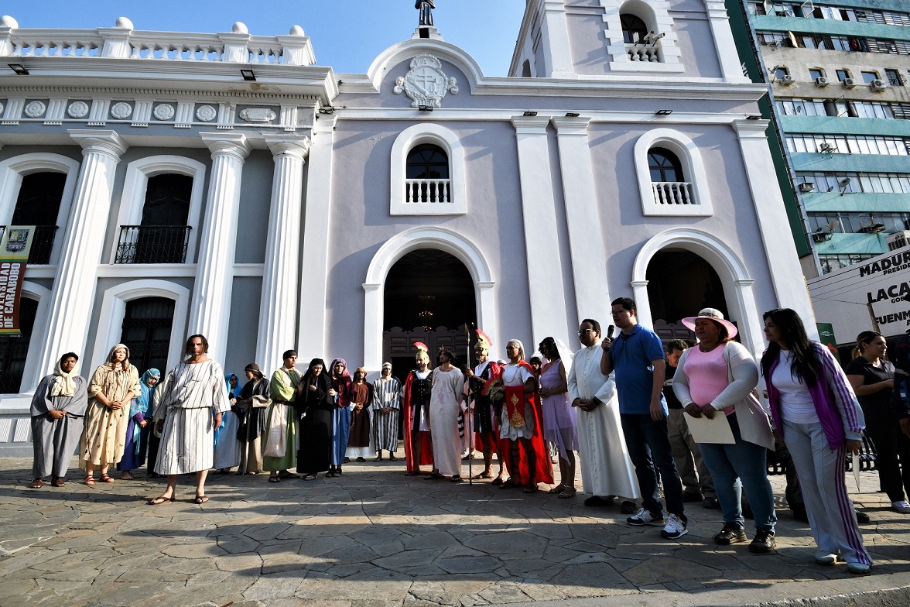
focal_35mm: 16
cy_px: 292
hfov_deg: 96.7
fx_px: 404
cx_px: 459
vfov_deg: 73.7
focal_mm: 10
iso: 400
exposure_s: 1/500
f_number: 11
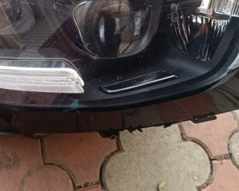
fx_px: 318
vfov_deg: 33.1
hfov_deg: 40.8
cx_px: 85
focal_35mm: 45
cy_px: 62
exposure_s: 1/100
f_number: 1.65
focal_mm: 6.14
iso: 114
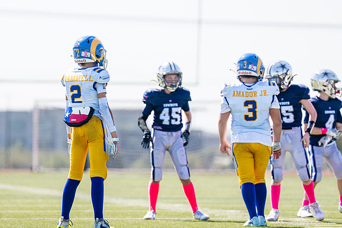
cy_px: 112
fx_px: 3438
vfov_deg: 3.8
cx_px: 113
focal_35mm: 362
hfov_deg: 5.7
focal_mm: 200
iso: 125
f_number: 2.8
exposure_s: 1/2500
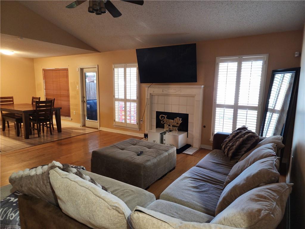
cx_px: 152
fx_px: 203
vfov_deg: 58.9
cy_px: 114
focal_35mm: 23
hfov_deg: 73.9
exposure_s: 1/40
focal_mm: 6.4
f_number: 1.8
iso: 320
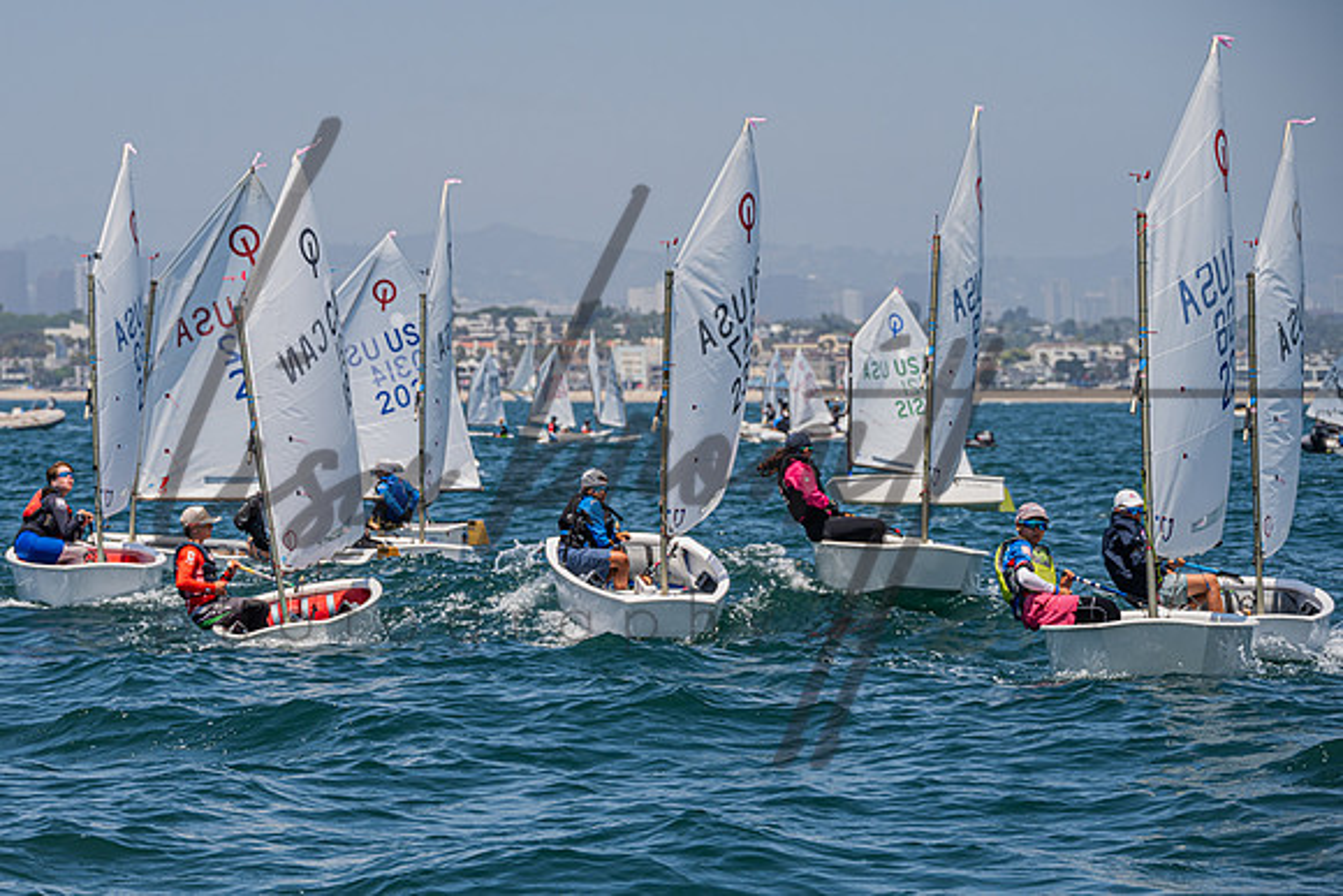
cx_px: 512
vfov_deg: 7.7
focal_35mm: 178
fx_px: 6627
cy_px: 522
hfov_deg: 11.6
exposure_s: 1/1000
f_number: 7.1
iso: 250
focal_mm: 140
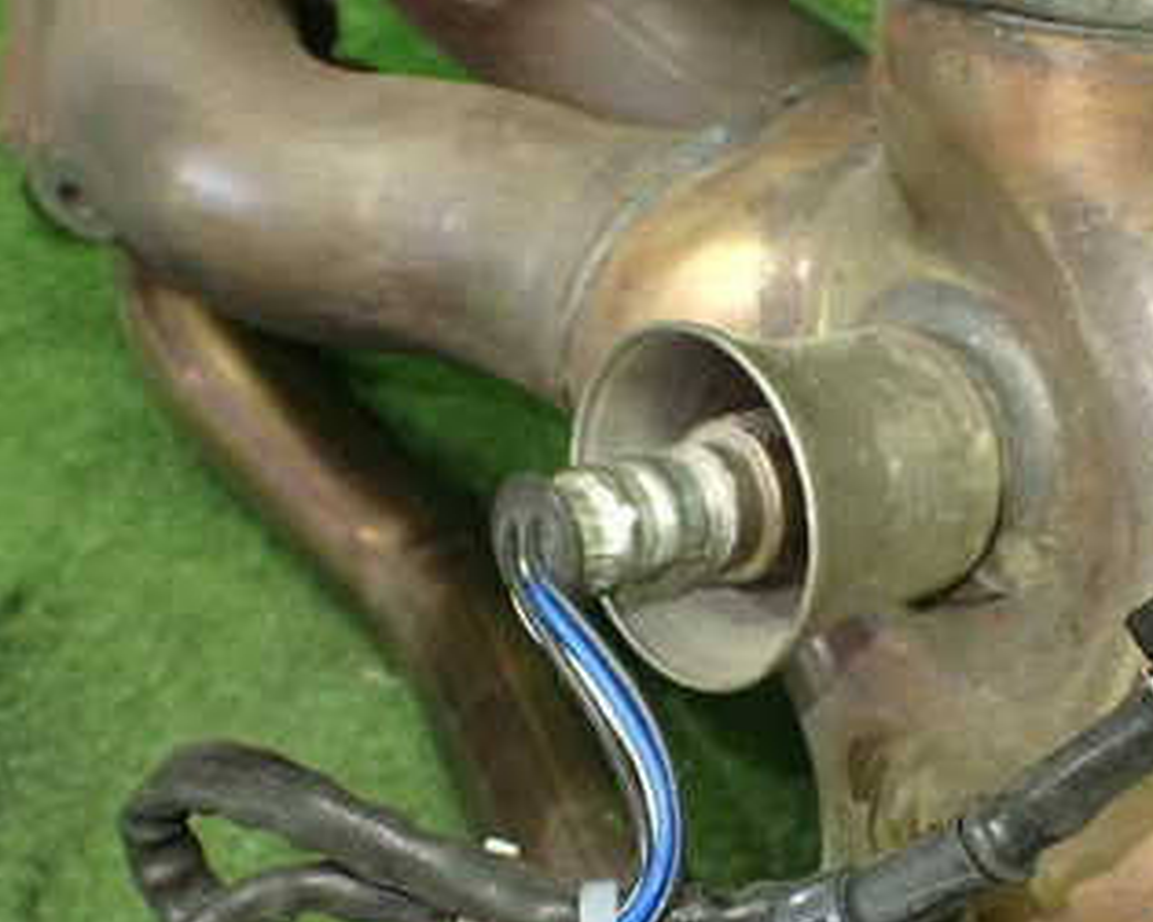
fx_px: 1910
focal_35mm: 56
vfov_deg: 26.8
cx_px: 775
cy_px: 676
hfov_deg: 33.3
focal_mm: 5.4
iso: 800
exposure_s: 1/100
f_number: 2.3
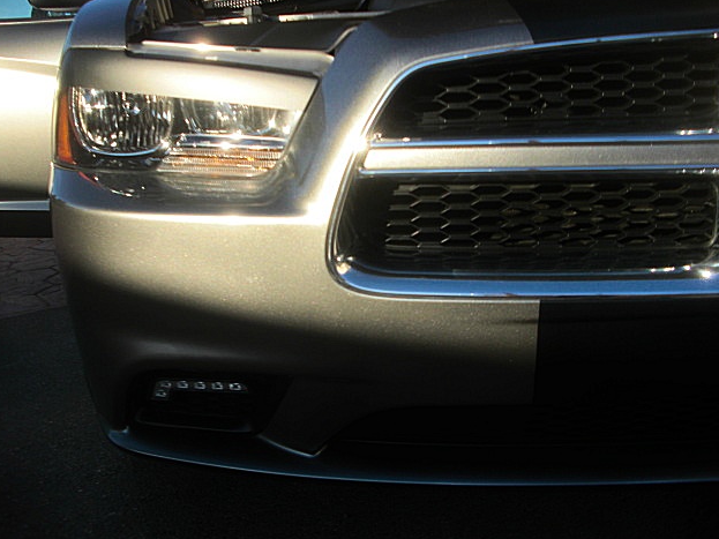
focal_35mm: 37
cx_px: 359
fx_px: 768
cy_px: 264
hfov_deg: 50.1
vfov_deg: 38.7
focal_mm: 6.3
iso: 50
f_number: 2.8
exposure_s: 1/400
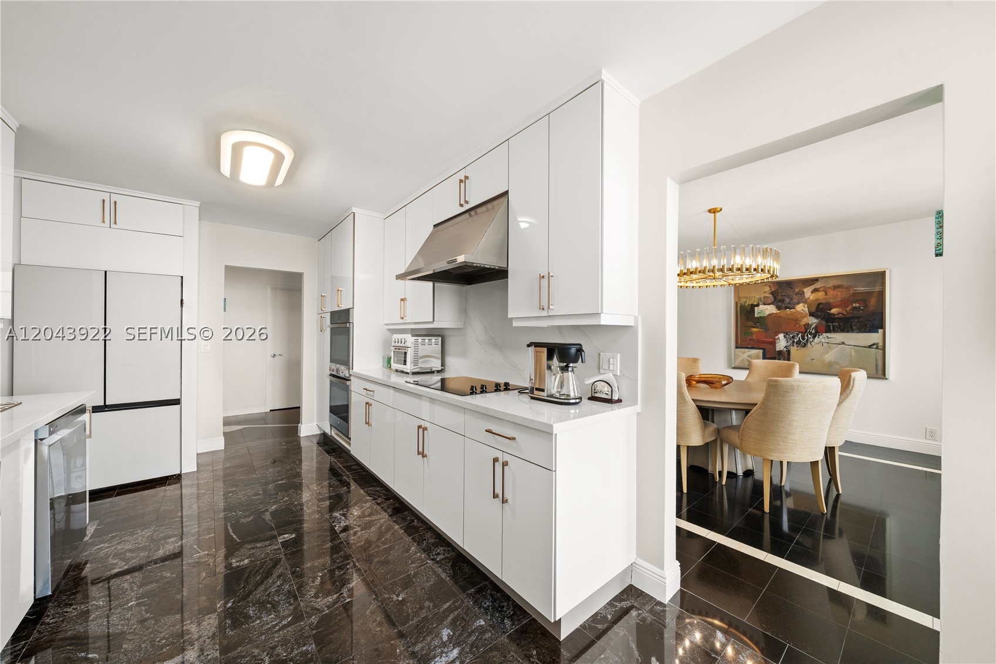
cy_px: 332
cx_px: 498
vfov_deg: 90.0
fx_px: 332
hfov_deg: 112.6
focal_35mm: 12
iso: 320
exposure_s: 1/8
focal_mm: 12
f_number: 8
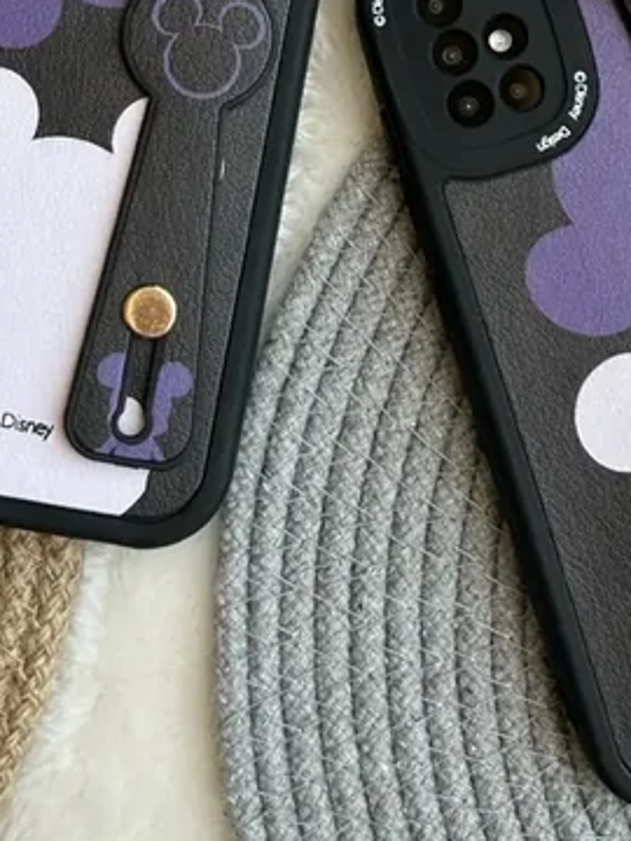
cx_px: 298
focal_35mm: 65
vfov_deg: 28.8
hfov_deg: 22.6
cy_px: 103
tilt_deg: -87.0
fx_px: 1580
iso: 50
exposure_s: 1/753
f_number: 1.5
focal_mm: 5.7
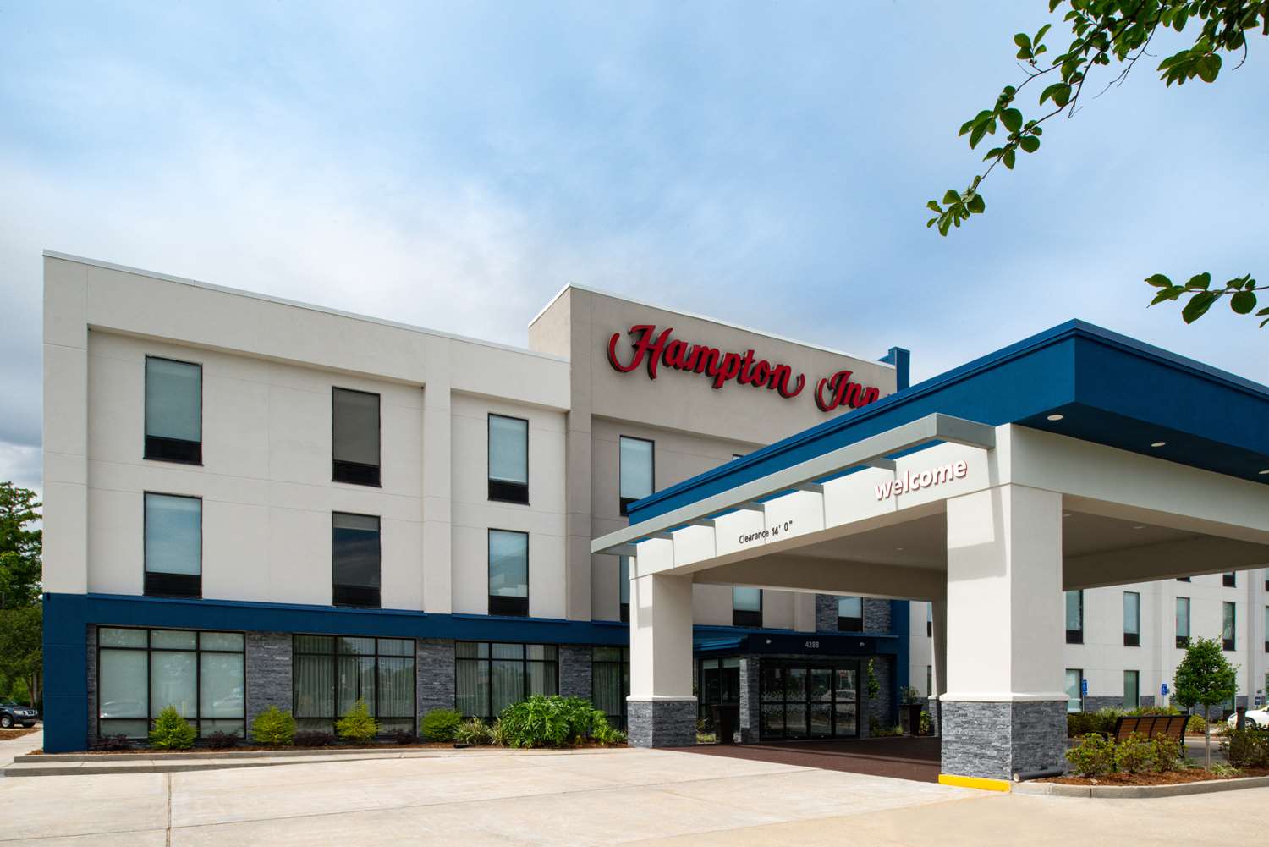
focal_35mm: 24
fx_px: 846
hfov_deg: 73.7
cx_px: 634
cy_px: 424
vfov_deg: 53.2
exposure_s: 1/250
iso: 640
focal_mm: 24
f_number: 22
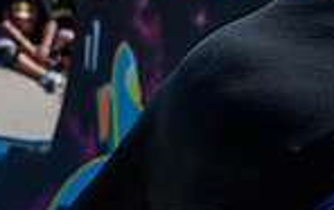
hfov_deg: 5.0
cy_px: 403
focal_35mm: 419
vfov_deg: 3.1
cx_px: 445
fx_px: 3820
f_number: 8
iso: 200
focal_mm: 70
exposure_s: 1/1000
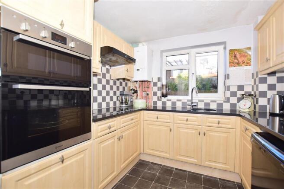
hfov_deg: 100.4
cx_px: 142
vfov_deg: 77.3
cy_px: 94
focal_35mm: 15
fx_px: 118
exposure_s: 1/100
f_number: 5
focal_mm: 10
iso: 200
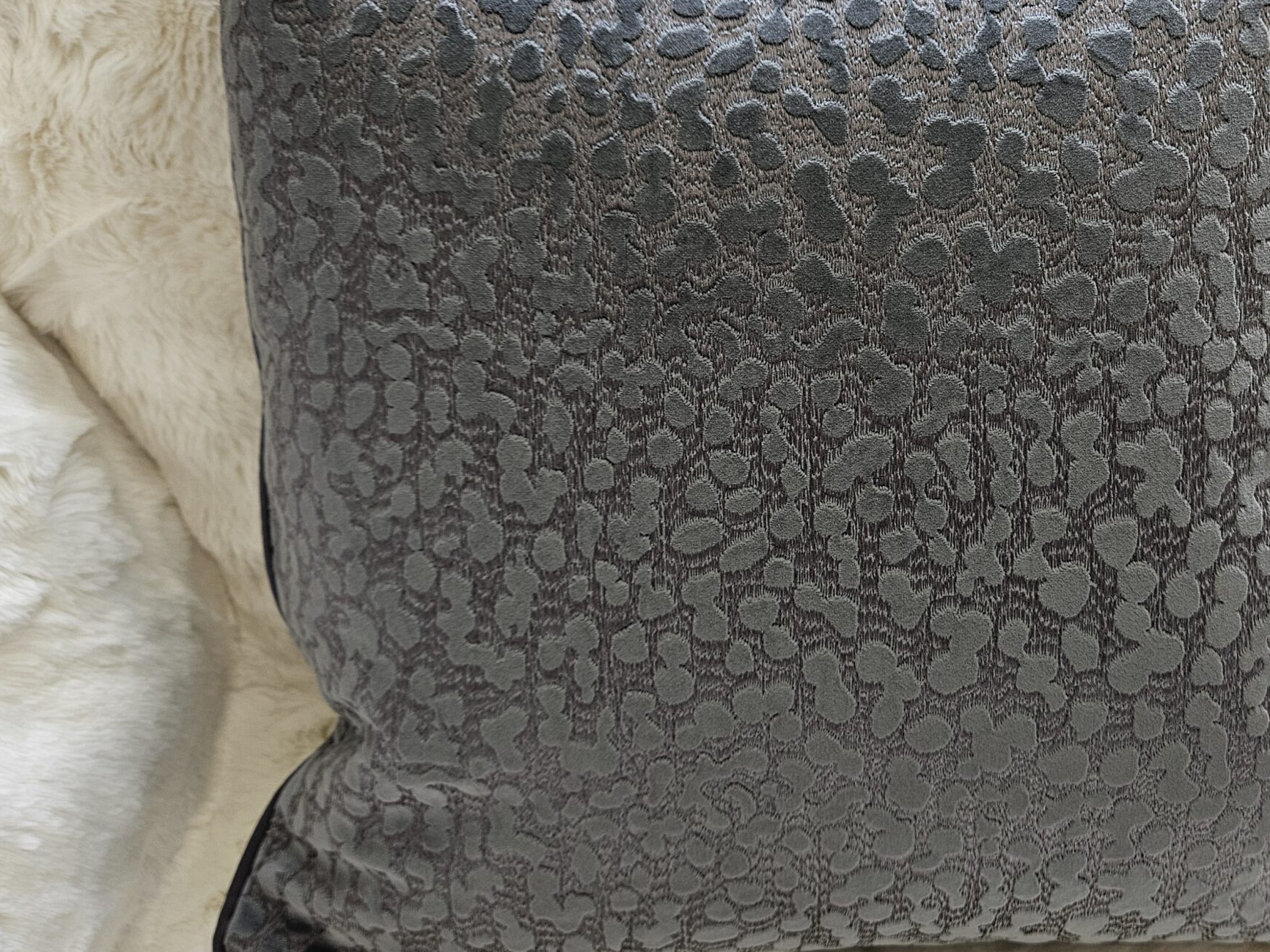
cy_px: 429
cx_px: 784
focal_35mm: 34
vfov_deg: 41.7
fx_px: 1247
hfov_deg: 53.4
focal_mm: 5.4
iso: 125
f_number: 1.8
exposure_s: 1/180
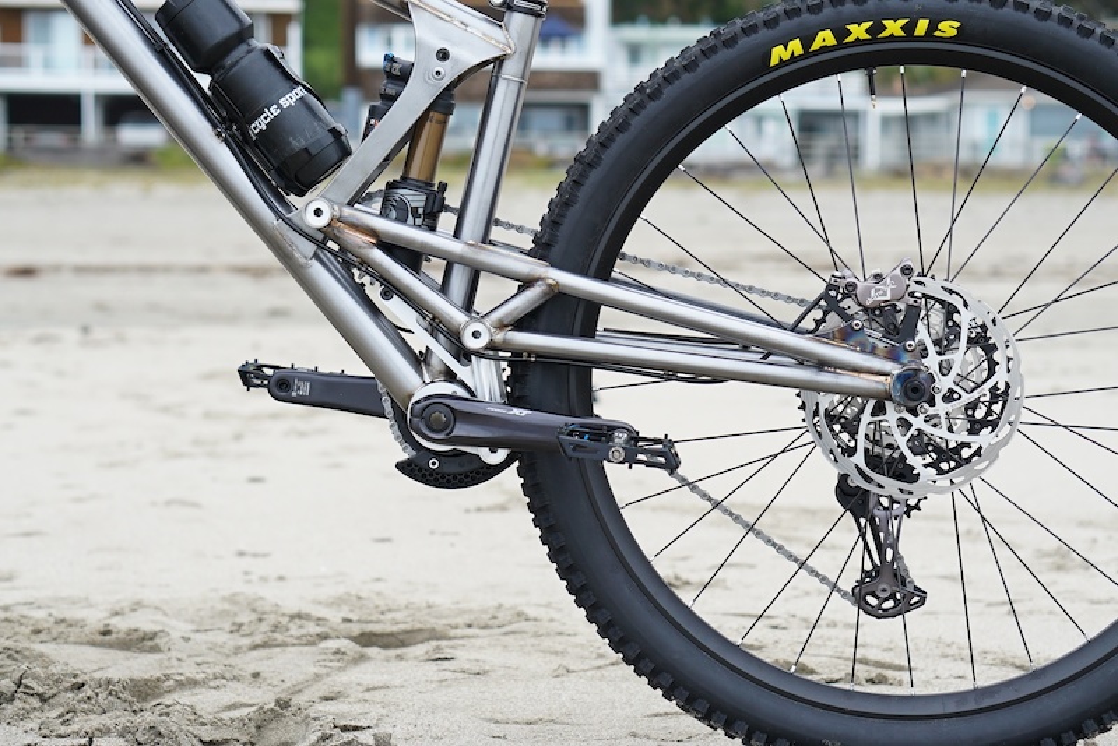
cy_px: 373
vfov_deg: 18.2
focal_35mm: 75
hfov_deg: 27.0
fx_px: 2330
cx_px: 559
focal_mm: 50
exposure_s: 1/500
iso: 400
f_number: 3.5
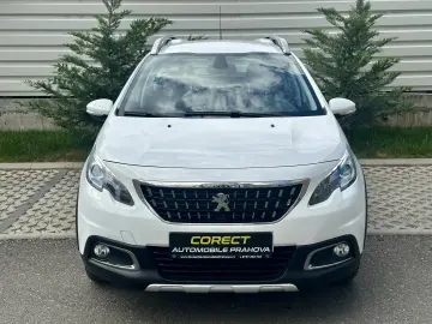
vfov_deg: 30.3
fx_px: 599
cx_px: 216
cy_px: 162
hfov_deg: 39.7
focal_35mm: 48
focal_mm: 6.86
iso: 64
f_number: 1.78
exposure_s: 1/4367
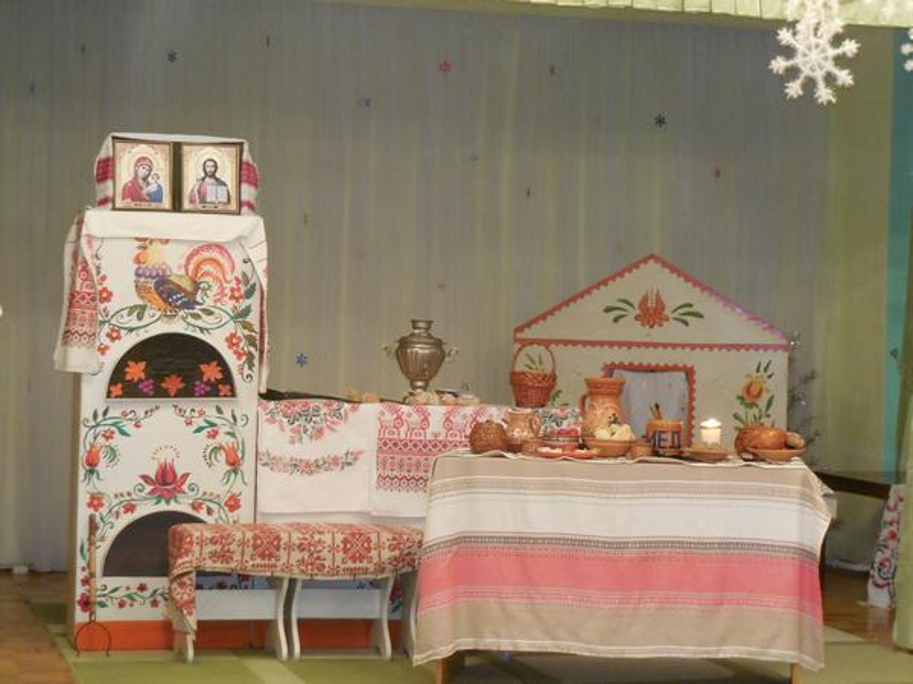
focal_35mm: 94
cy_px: 342
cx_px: 456
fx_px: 2479
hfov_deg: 20.9
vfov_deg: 15.7
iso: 800
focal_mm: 16.8
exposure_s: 1/10
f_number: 4.7
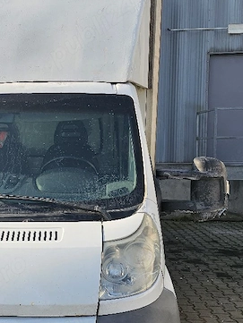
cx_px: 4
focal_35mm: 51
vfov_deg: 37.4
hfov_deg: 27.1
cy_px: 182
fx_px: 477
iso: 12
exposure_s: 1/625
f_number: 1.7
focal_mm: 6.3
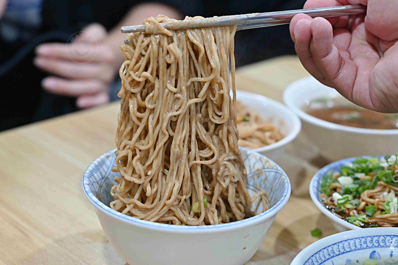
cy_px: 132
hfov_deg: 27.0
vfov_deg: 18.2
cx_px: 199
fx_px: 829
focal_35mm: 75
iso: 1250
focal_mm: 50
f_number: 3.2
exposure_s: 1/200
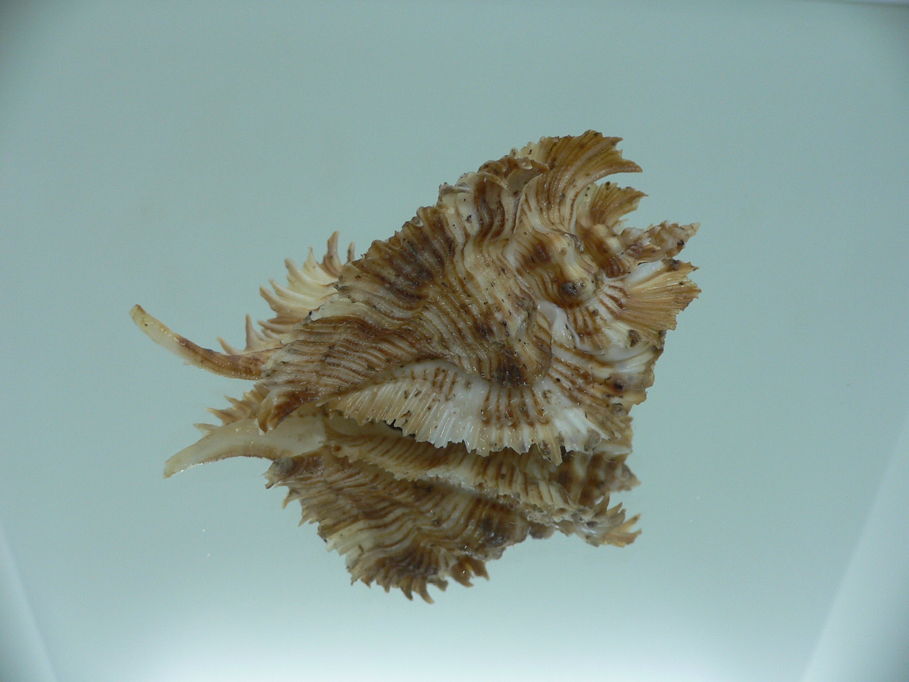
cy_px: 341
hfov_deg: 52.6
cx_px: 454
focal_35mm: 35
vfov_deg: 40.7
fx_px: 919
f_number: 2.8
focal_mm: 4.6
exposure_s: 1/60
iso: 80
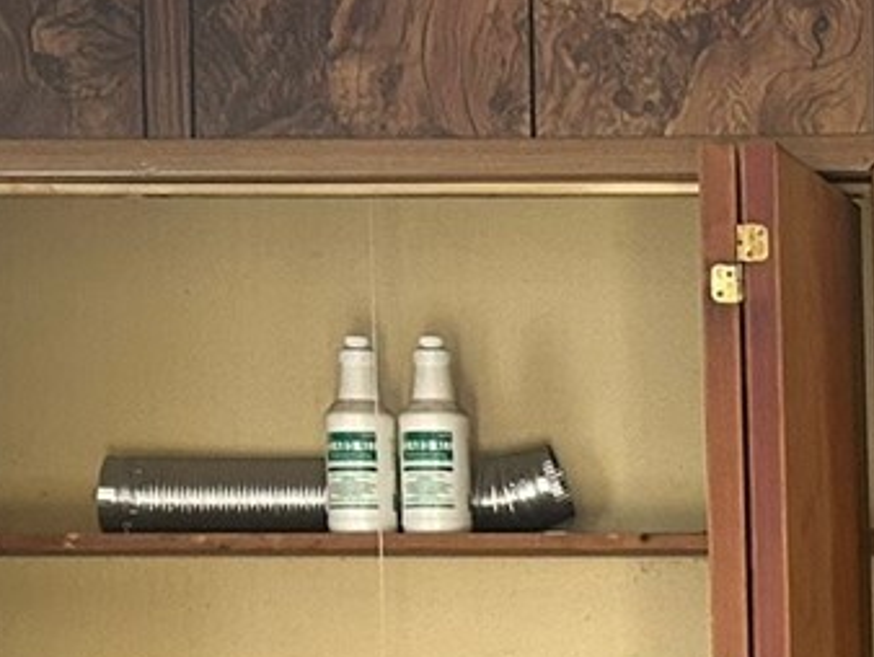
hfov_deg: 14.9
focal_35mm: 123
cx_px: 1306
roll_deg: +0.0
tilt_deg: -4.6
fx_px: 3108
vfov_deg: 11.6
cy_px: 962
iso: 250
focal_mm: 5.7
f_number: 1.5
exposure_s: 1/60
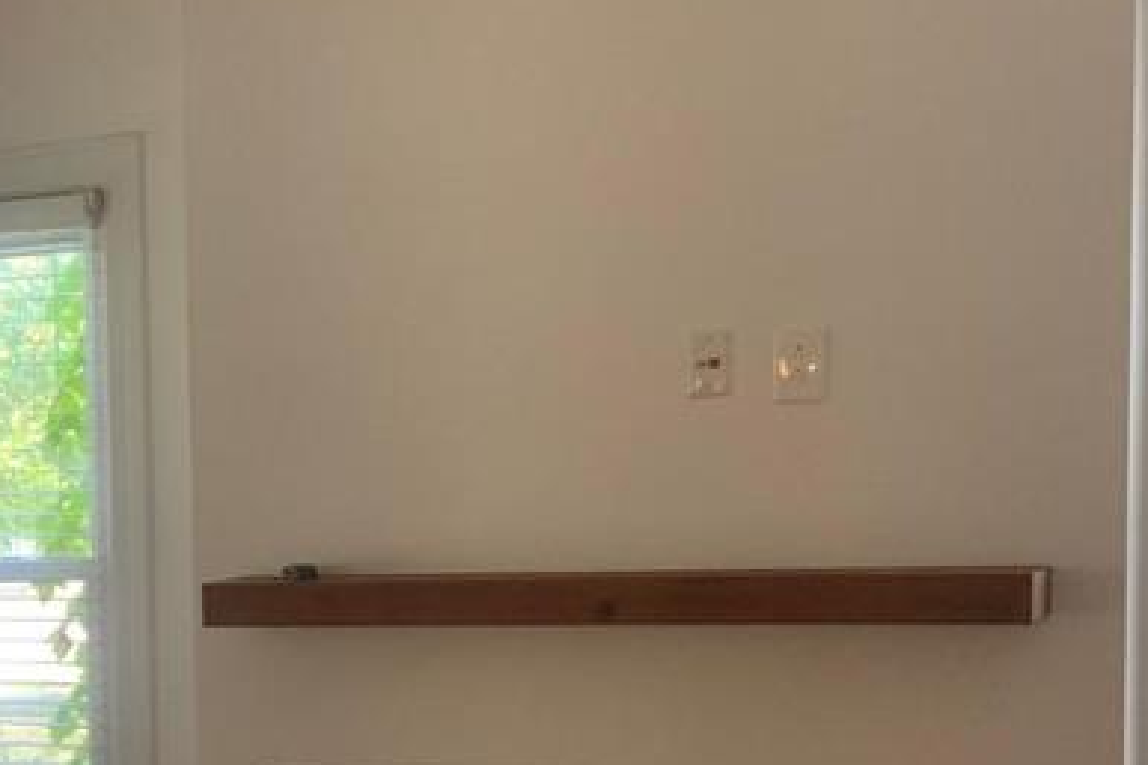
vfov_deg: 16.7
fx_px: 2550
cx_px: -83
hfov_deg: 23.9
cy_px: 729
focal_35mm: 80
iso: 64
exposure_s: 1/60
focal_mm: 3
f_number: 1.8
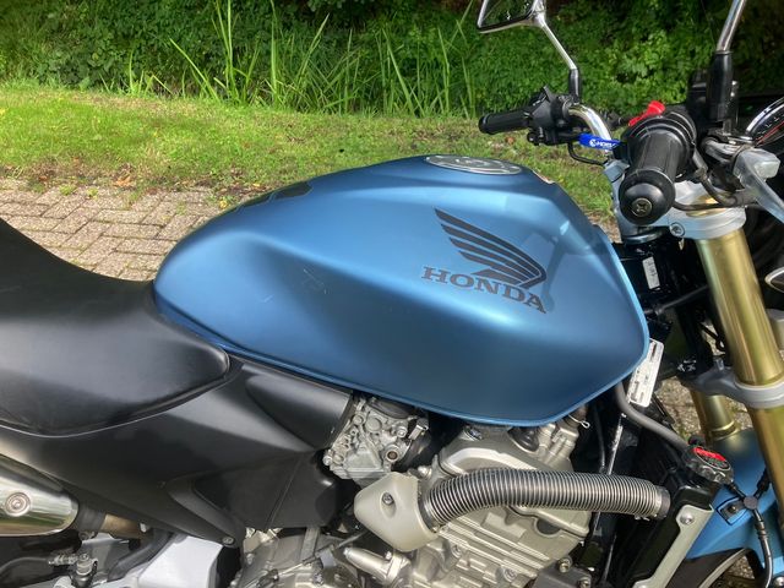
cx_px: 392
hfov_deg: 63.4
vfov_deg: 49.7
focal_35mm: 28
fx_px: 634
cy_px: 294
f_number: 1.8
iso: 32
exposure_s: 1/284
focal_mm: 3.99
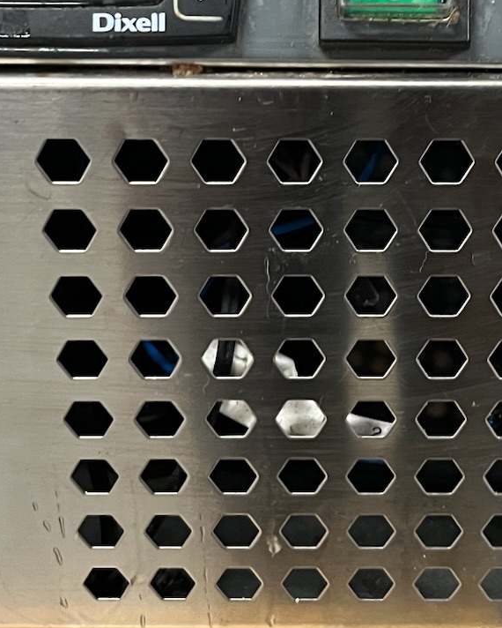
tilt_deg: -24.0
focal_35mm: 73
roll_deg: -1.2
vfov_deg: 25.8
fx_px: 1355
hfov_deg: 20.7
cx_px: 404
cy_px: 167
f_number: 1.6
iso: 320
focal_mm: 5.1
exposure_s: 1/50
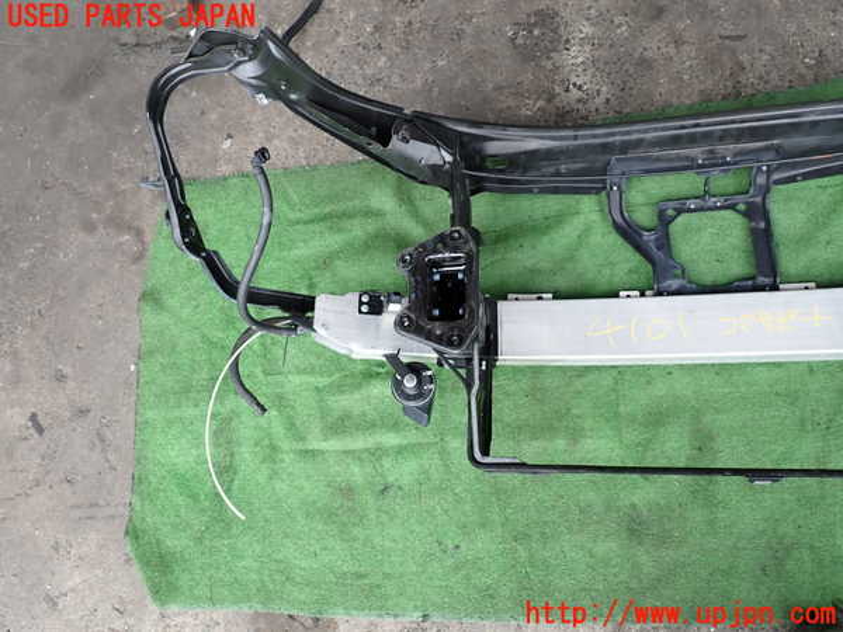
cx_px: 422
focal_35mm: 25
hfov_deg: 69.4
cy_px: 316
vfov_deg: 54.9
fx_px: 609
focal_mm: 4.5
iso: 100
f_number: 2.8
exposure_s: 1/250
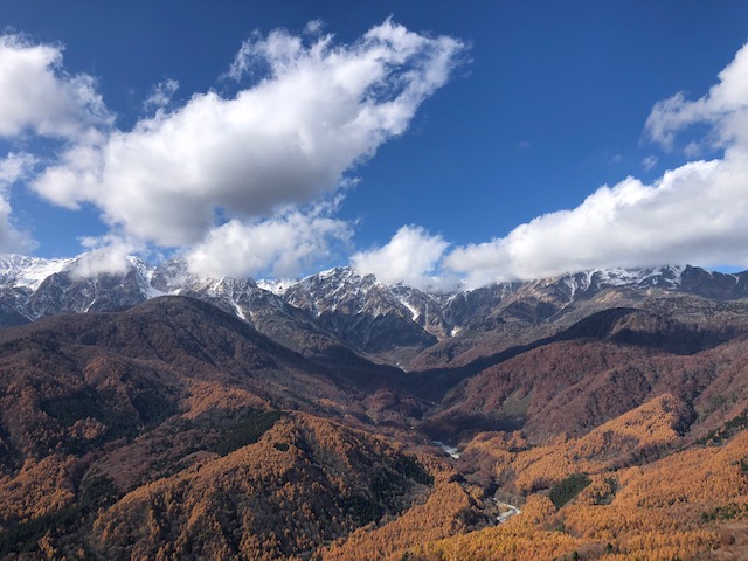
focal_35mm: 28
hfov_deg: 63.4
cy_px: 280
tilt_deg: +10.2
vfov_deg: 49.7
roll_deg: +1.0
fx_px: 605
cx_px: 374
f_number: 1.8
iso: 20
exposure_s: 1/2825
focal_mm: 4
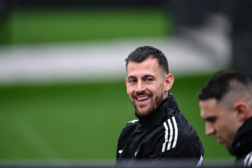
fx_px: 2800
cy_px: 84
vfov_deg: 3.4
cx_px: 126
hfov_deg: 5.2
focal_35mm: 400
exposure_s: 1/1000
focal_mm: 400
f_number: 2.8
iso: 800
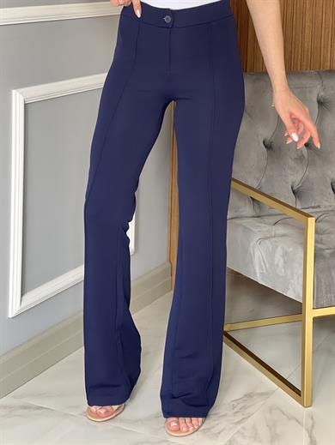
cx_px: 168
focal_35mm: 77
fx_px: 992
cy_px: 222
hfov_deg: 19.2
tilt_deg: -13.3
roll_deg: -1.7
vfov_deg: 25.3
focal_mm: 9
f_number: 2.8
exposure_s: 1/84
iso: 250
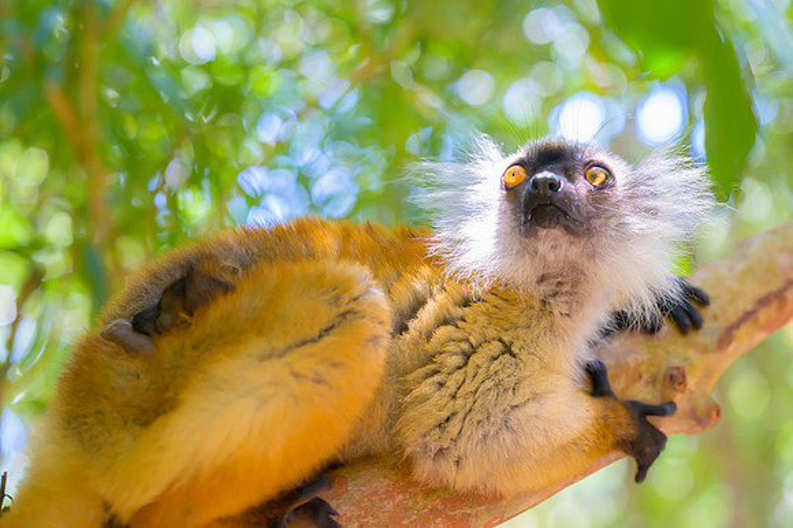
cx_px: 430
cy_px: 242
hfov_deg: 21.9
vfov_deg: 14.7
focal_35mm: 93
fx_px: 2051
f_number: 4
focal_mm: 86
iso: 2500
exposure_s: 1/640
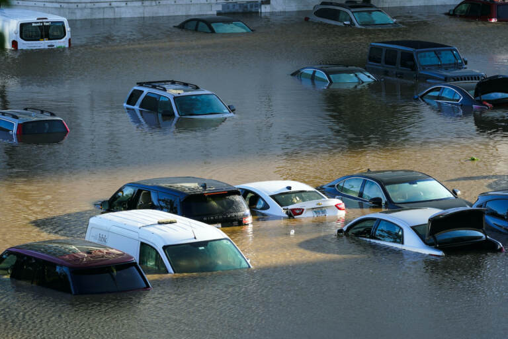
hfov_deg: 9.2
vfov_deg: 6.1
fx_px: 3161
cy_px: 170
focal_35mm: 224
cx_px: 254
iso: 640
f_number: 10
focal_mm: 224
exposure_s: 1/250
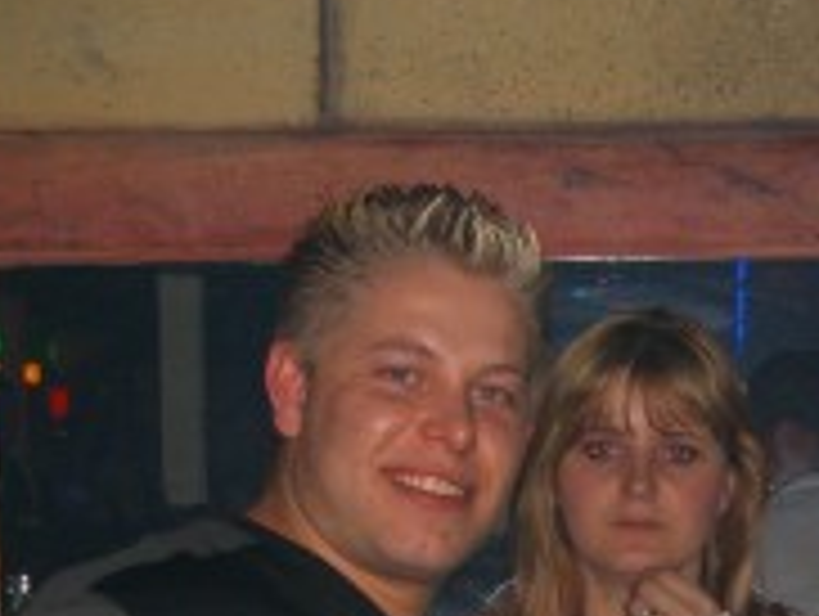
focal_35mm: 125
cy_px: 724
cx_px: 734
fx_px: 2961
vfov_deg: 11.7
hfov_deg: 15.6
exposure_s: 1/60
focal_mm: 7.9
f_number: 2.8
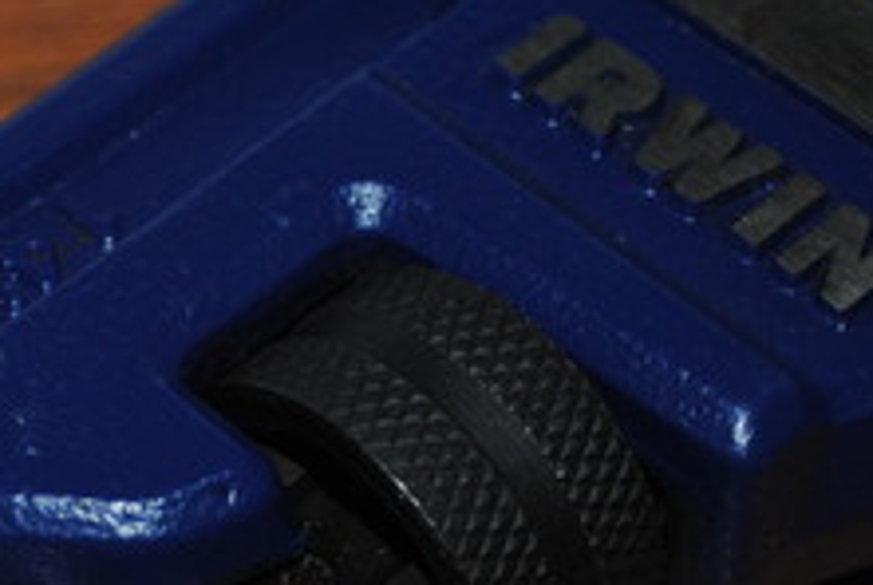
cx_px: 201
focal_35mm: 136
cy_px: 583
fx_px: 3302
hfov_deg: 15.0
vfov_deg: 10.0
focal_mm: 40
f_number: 5.3
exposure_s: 1/60
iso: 400
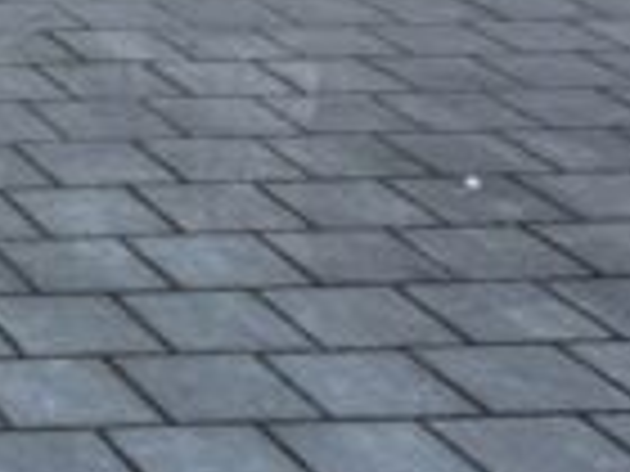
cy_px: -301
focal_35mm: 131
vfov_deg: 10.8
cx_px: -882
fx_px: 2384
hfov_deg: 12.1
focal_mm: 6.25
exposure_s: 1/359
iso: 50
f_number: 1.7
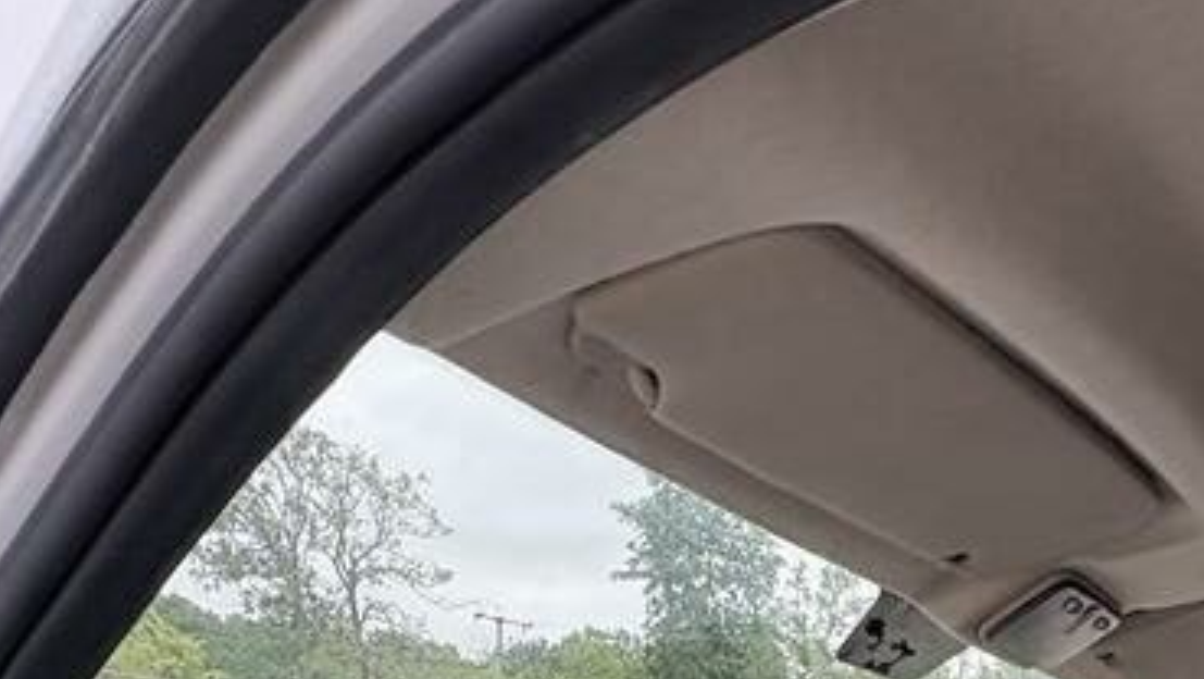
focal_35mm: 37
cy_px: 1084
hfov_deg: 51.7
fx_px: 1182
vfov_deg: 23.6
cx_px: 904
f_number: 2.2
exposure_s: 1/277
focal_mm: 2.22
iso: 64
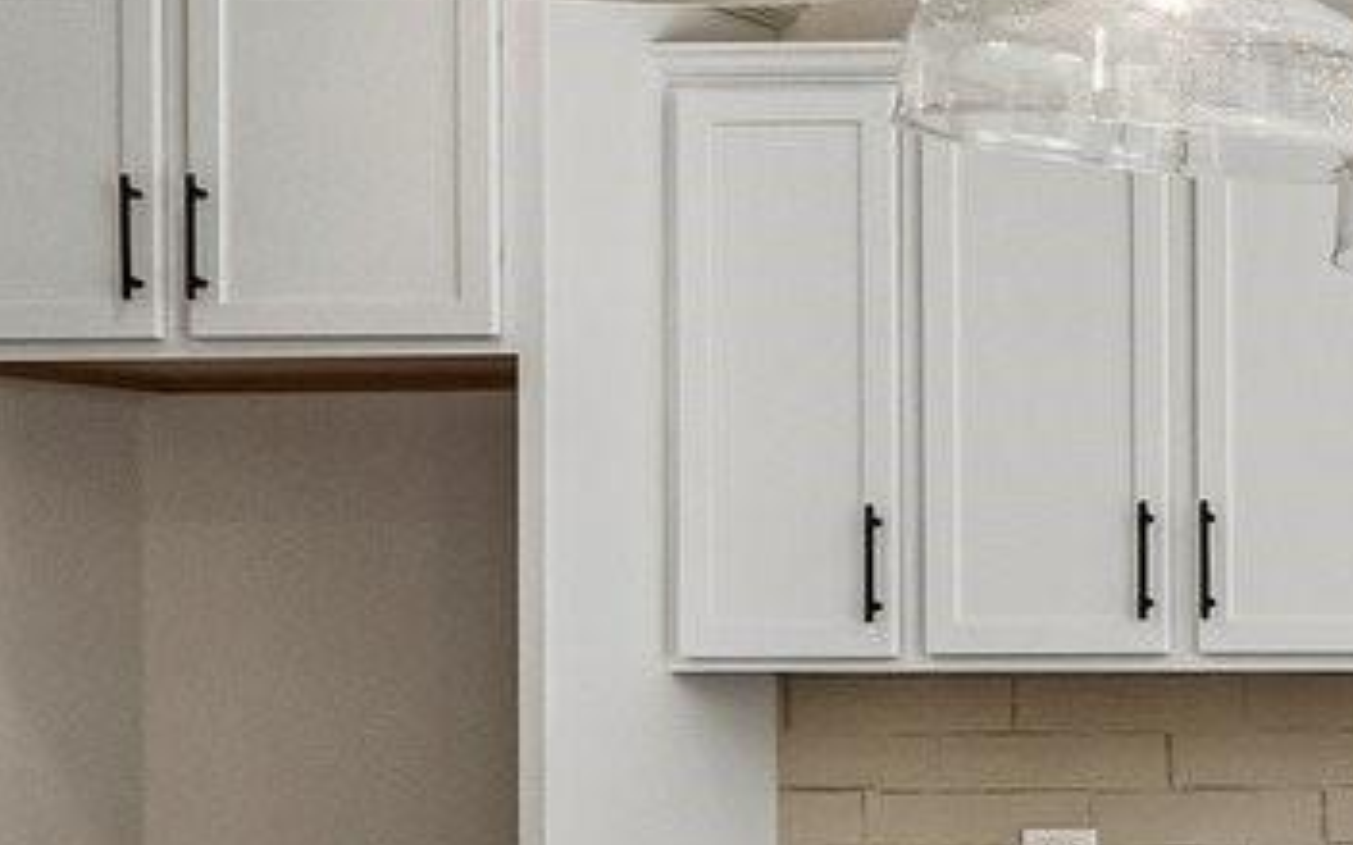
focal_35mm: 89
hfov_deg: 17.7
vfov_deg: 14.6
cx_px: 2579
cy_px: 686
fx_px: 3282
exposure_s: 1/30
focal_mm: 10
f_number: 8
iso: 125
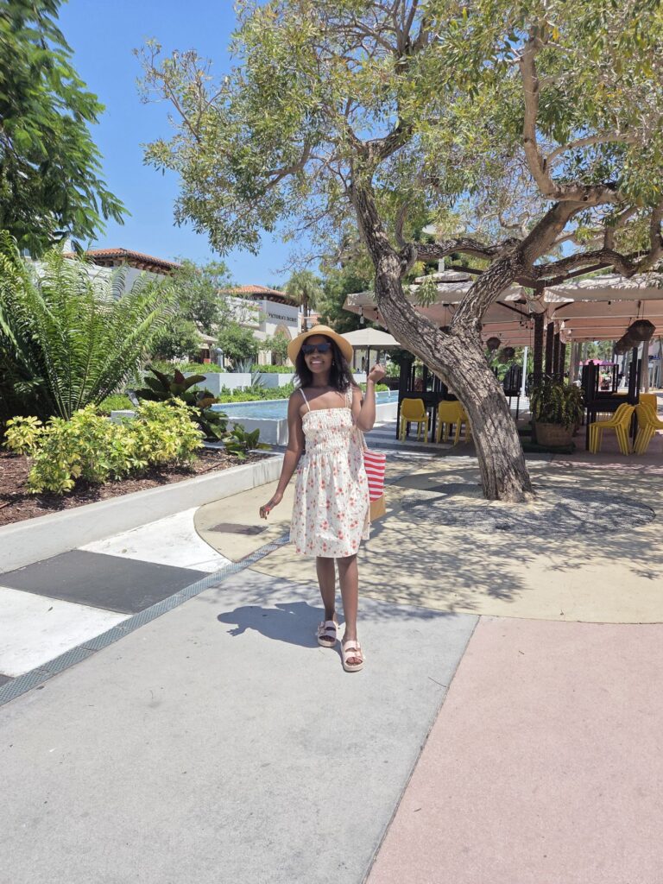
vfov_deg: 73.9
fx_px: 587
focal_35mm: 23
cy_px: 442
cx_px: 332
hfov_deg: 58.9
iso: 80
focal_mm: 5.4
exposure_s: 1/5545
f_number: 1.8
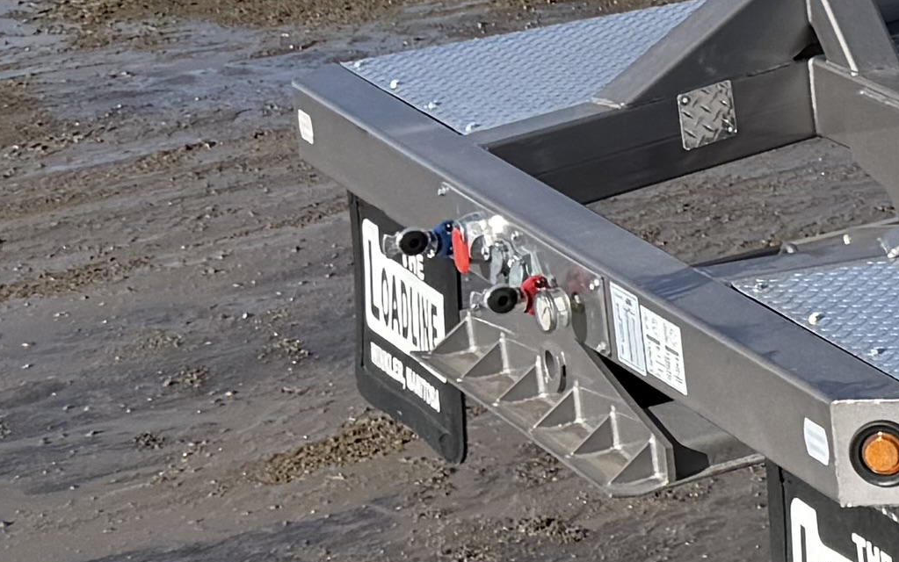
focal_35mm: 142
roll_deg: -0.1
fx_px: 3480
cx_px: 2351
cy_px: -284
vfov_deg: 9.0
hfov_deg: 11.4
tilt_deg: -9.0
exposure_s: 1/6711
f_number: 1.78
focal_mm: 6.76
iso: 80
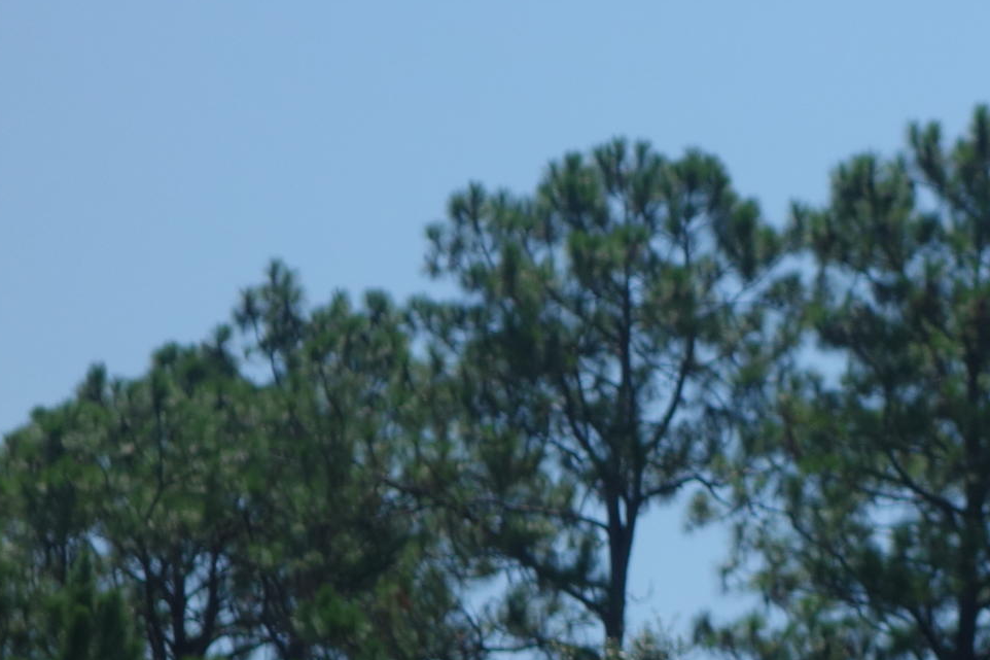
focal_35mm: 312
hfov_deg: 6.5
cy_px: -22
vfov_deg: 4.4
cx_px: 1332
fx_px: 8578
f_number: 5.6
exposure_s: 1/800
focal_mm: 37.1
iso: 125
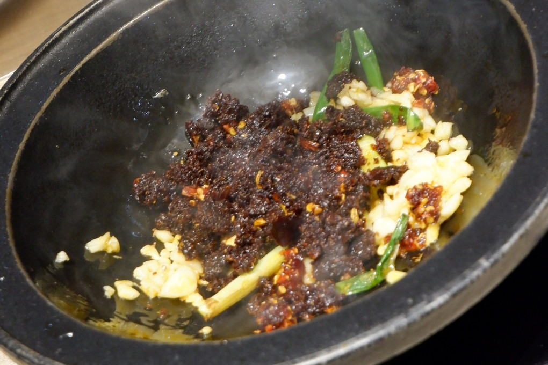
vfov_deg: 20.6
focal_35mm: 66
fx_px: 1005
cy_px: 182
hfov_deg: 30.5
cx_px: 274
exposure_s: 1/80
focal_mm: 44.5
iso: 3200
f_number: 5.6
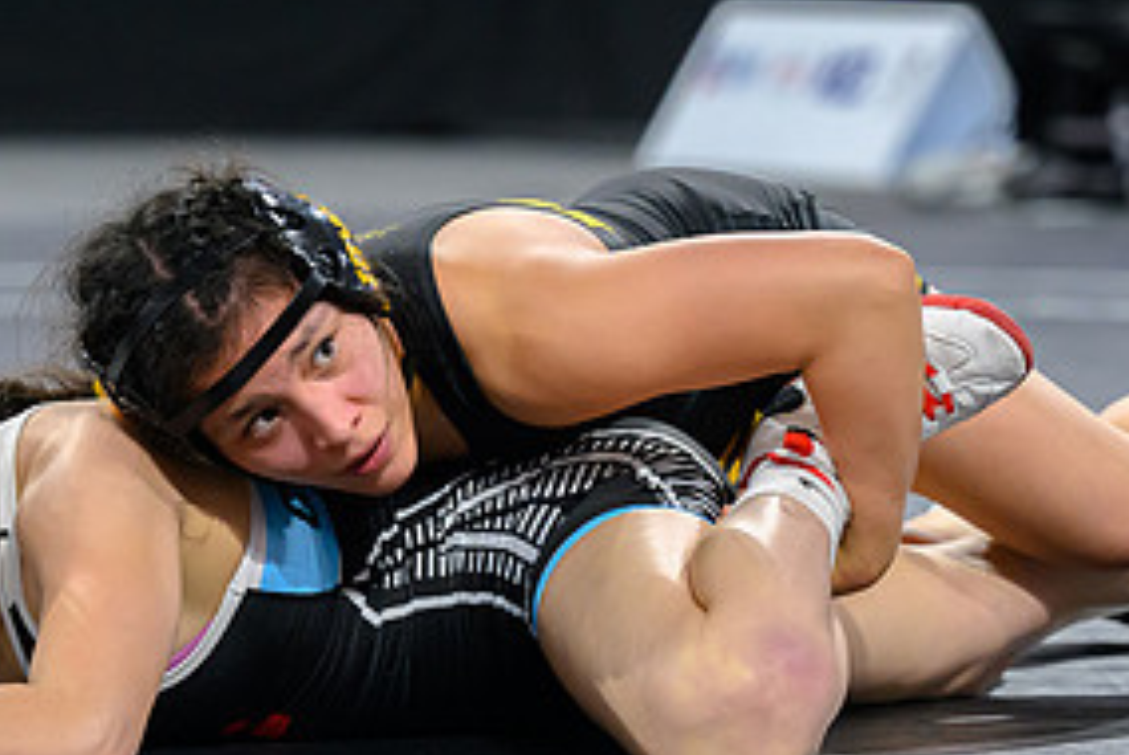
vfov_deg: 5.4
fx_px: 8005
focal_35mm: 255
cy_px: 492
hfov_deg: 8.1
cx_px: 426
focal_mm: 103
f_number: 3.2
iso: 3600
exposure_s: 1/800
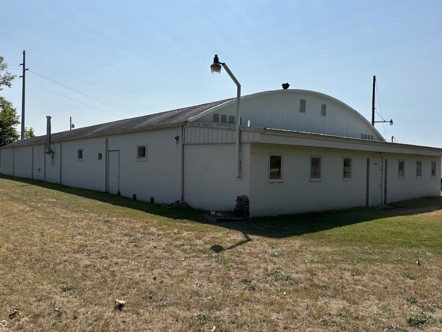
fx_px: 345
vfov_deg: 51.4
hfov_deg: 65.3
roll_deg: -1.1
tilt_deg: -0.1
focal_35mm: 27
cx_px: 217
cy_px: 161
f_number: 1.6
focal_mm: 5.96
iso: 50
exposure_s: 1/5618
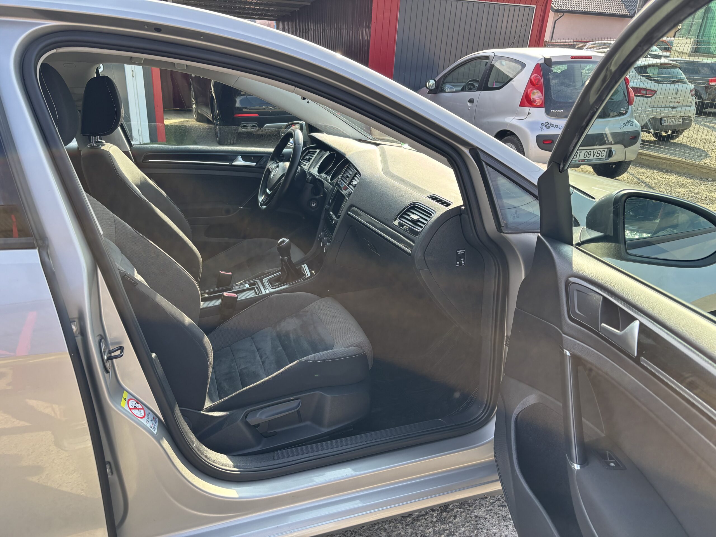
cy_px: 268
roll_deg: -4.6
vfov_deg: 53.1
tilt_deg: -24.4
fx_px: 538
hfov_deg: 67.3
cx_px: 358
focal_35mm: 26
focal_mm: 5.96
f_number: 1.6
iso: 50
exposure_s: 1/473
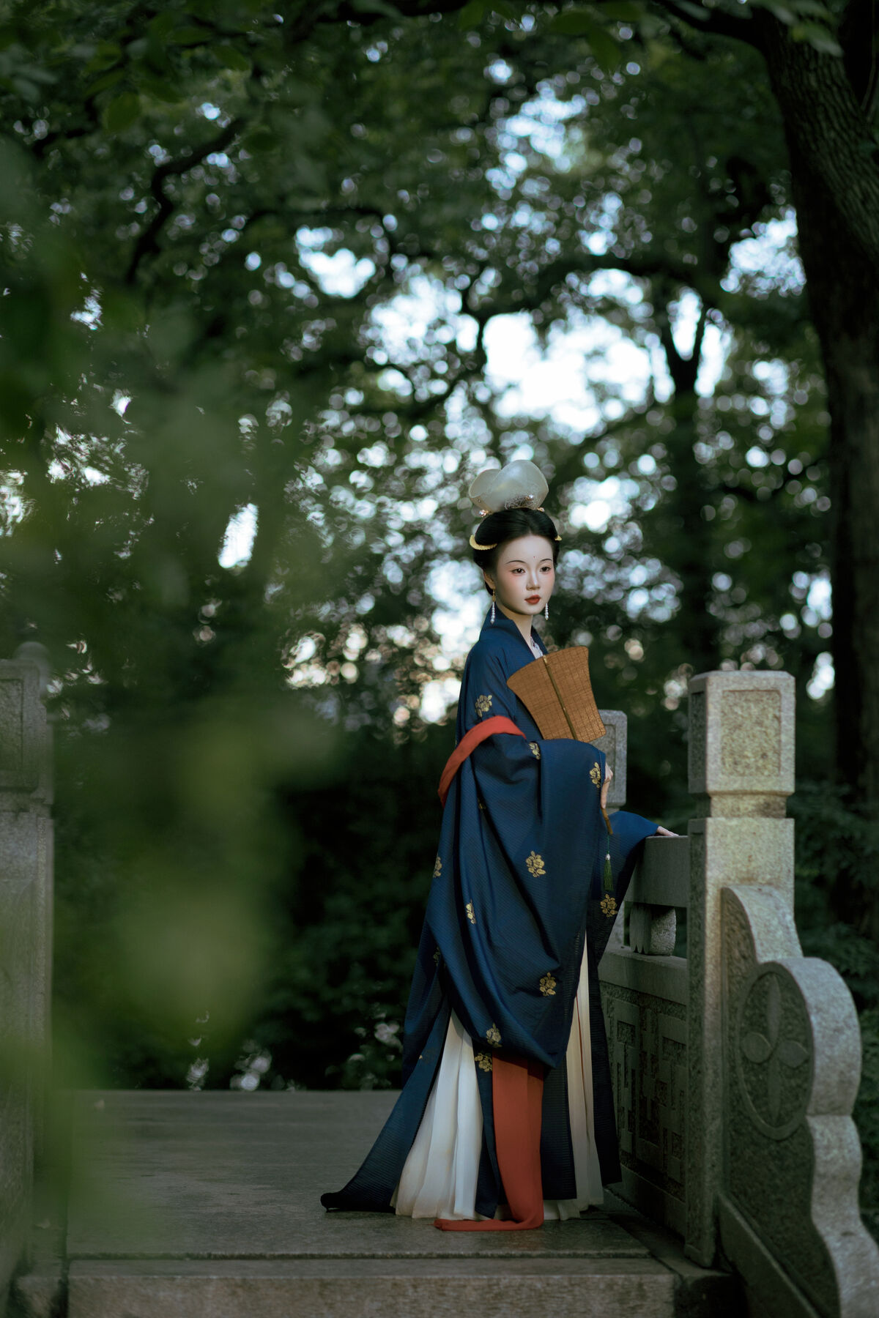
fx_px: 3113
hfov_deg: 16.1
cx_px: 440
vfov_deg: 23.9
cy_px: 659
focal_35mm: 85
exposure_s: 1/125
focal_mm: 85
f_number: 2
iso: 500
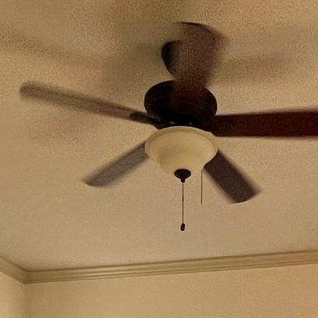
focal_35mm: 58
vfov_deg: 20.4
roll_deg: -0.6
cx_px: 249
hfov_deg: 29.0
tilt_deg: -8.5
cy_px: 581
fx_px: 603
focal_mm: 1.57
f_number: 1.8
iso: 32
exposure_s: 1/172
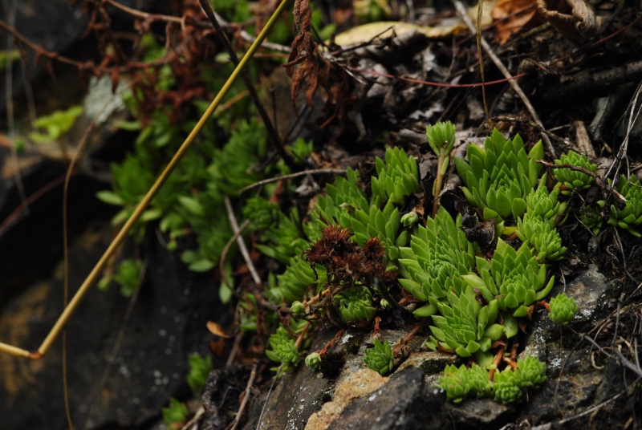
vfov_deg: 10.8
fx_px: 2277
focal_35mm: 128
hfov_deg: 16.0
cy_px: 215
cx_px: 321
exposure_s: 1/125
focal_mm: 85
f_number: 5.6
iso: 400
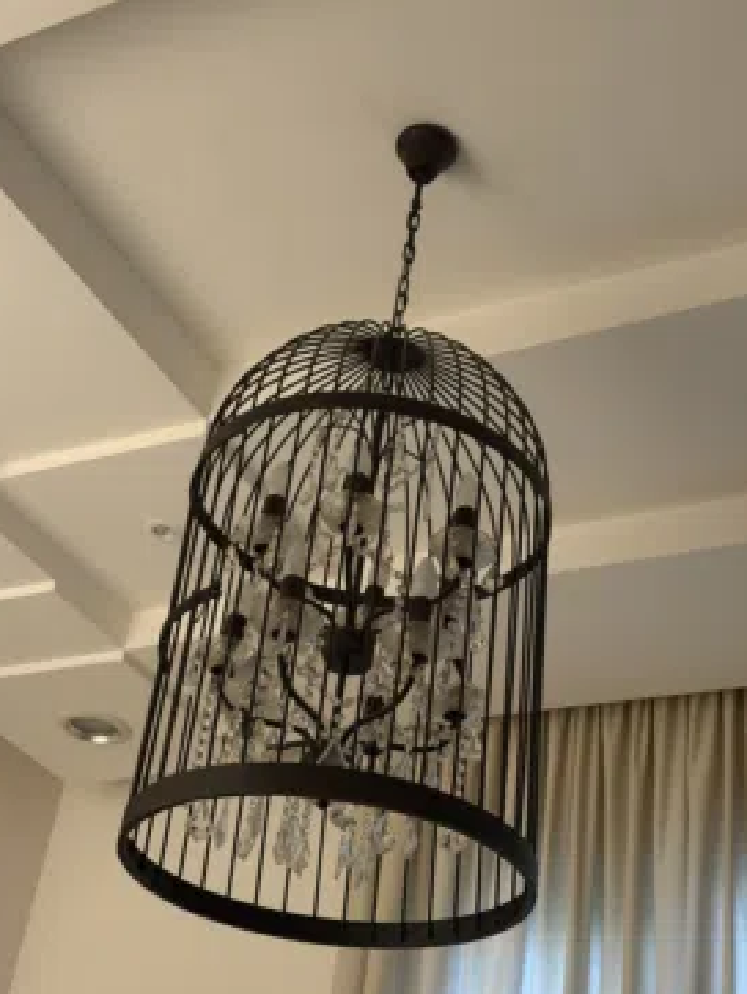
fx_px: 1523
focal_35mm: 53
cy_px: 546
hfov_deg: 27.6
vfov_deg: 36.1
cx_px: 376
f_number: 1.78
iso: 800
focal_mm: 6.76
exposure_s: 1/30
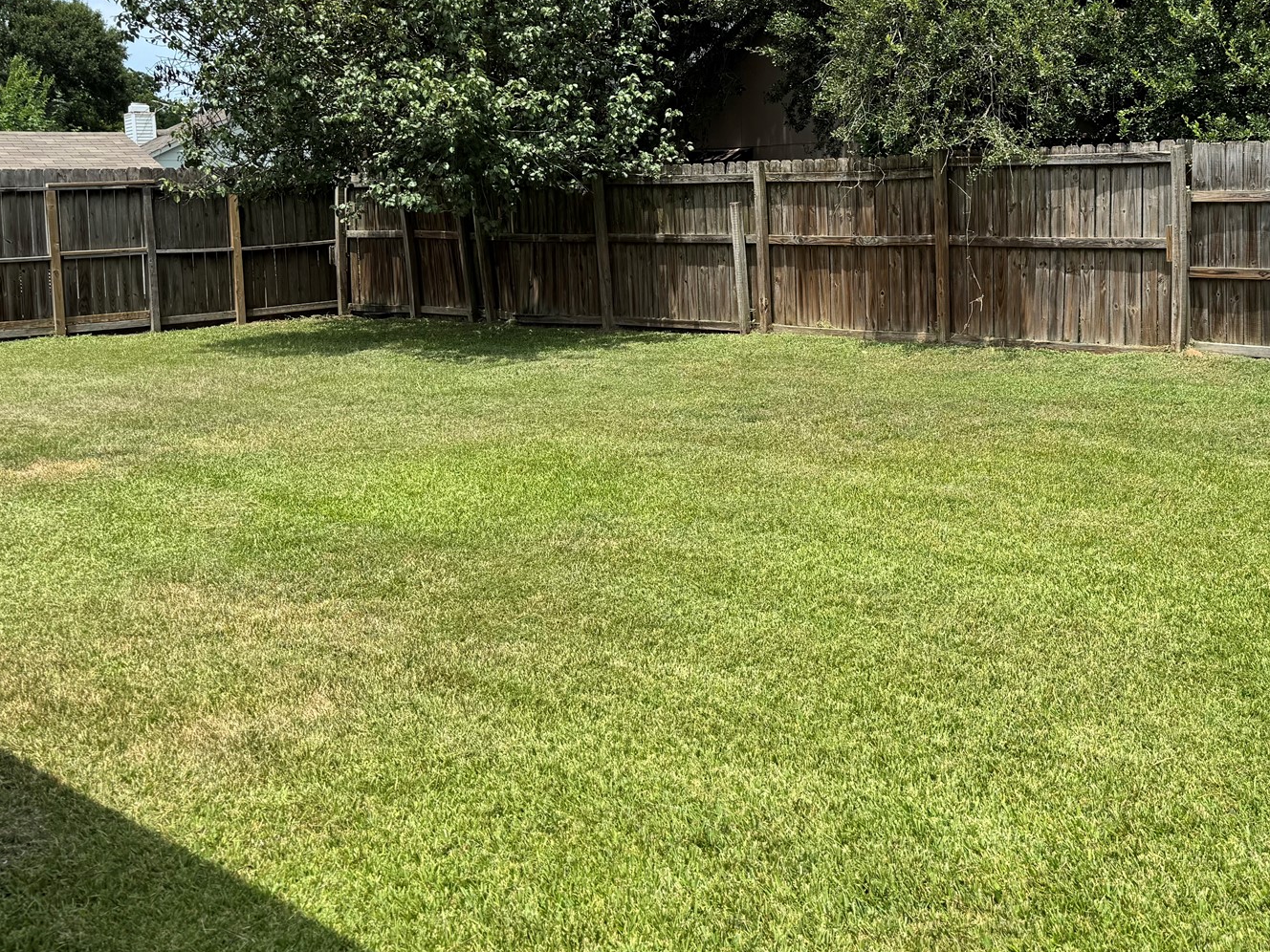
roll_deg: +1.3
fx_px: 1357
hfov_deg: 48.8
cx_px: 903
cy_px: 313
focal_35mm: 37
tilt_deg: -5.2
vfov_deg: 38.2
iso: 80
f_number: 1.78
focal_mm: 6.76
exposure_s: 1/2833
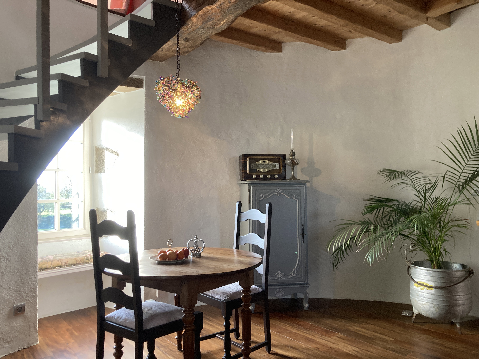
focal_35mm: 28
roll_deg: +0.2
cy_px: 180
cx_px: 240
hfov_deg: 63.4
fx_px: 387
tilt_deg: +2.4
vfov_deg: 49.7
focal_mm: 3.99
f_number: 1.8
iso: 64
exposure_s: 1/50
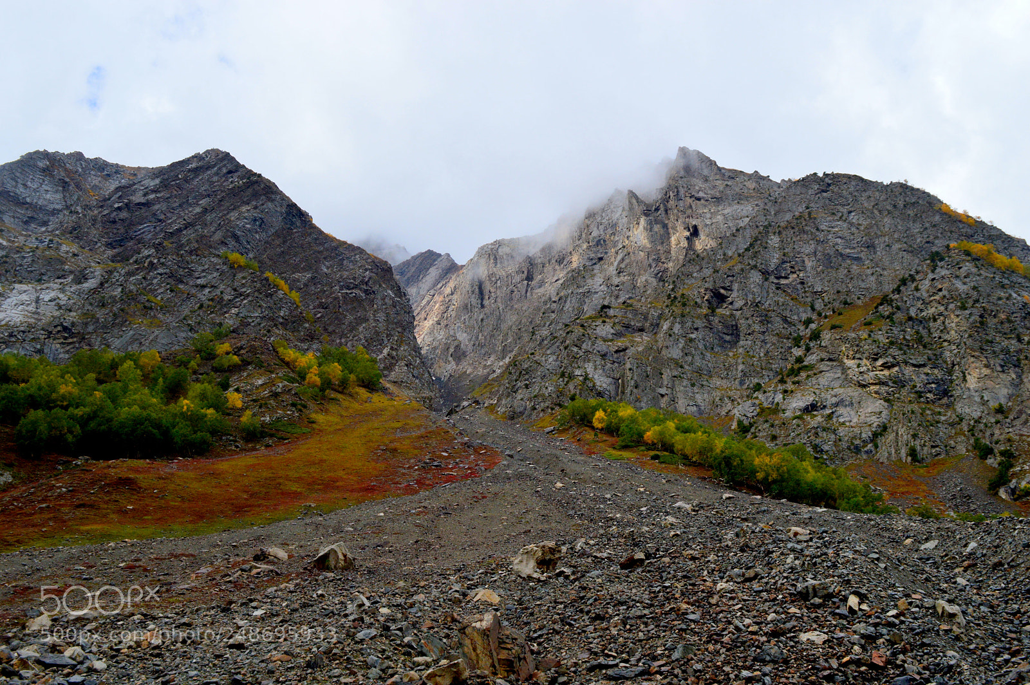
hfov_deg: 62.0
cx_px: 515
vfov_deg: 43.5
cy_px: 342
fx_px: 858
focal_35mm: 30
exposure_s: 1/400
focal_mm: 20
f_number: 11
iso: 400
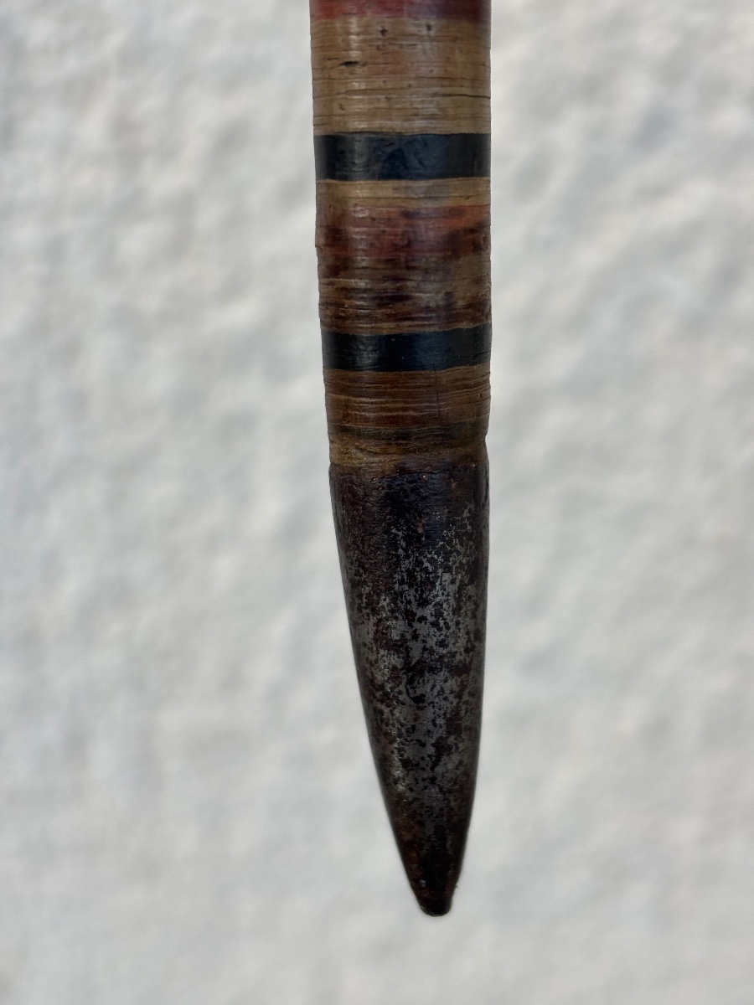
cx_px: 377
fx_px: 1510
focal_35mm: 52
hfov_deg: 28.0
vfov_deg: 36.8
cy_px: 502
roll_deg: -1.6
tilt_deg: -31.2
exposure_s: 1/230
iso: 32
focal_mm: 5.96
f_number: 1.6
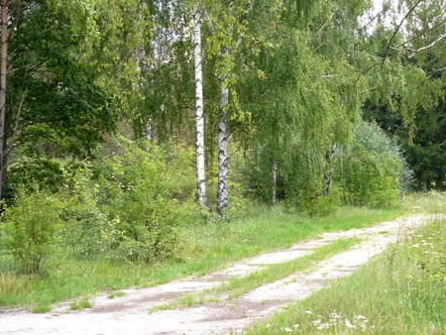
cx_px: 274
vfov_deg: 16.2
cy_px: 212
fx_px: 1173
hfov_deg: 21.5
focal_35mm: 91
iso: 100
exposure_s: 1/125
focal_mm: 10.7
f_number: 3.2
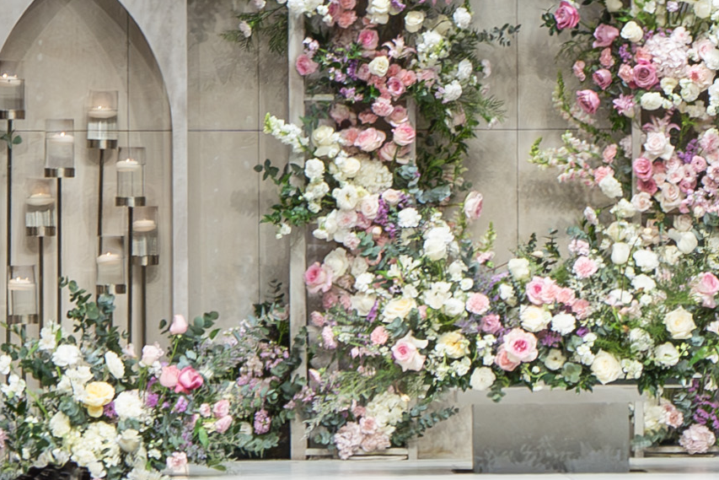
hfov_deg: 5.5
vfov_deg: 3.6
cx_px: 771
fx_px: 7530
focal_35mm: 377
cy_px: 163
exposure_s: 1/100
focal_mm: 35
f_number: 3.5
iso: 160
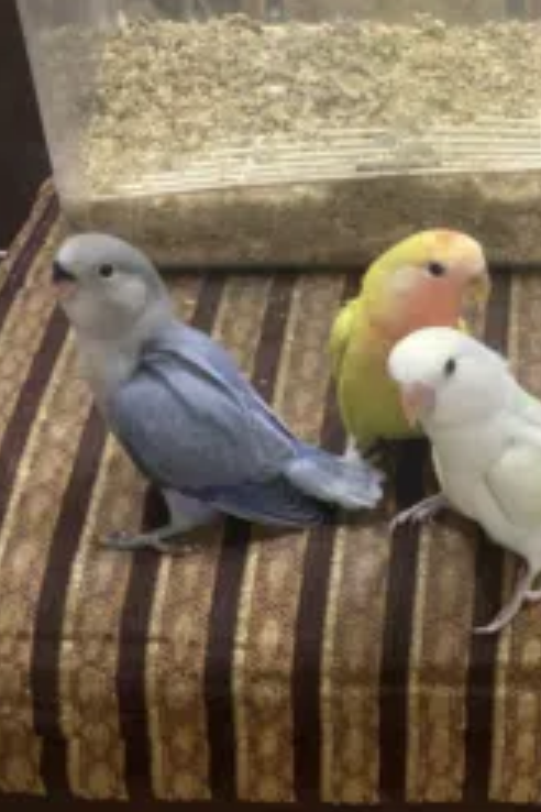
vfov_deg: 23.1
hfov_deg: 15.4
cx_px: 468
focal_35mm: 88
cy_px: 353
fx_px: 1984
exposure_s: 1/25
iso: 640
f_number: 2
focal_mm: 6
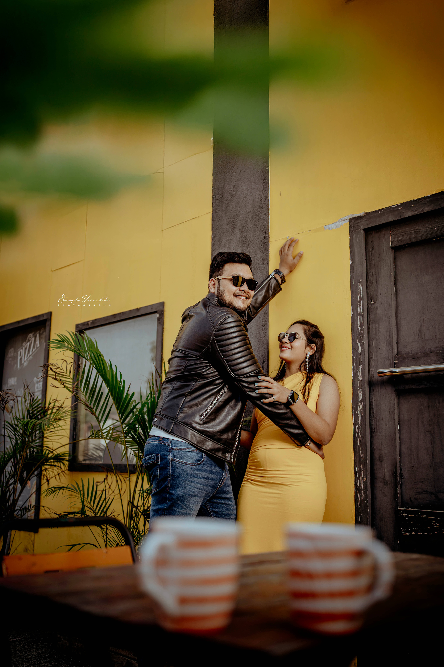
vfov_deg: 53.1
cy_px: 330
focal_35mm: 36
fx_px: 666
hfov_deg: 36.9
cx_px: 216
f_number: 2
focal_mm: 35
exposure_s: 1/800
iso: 100
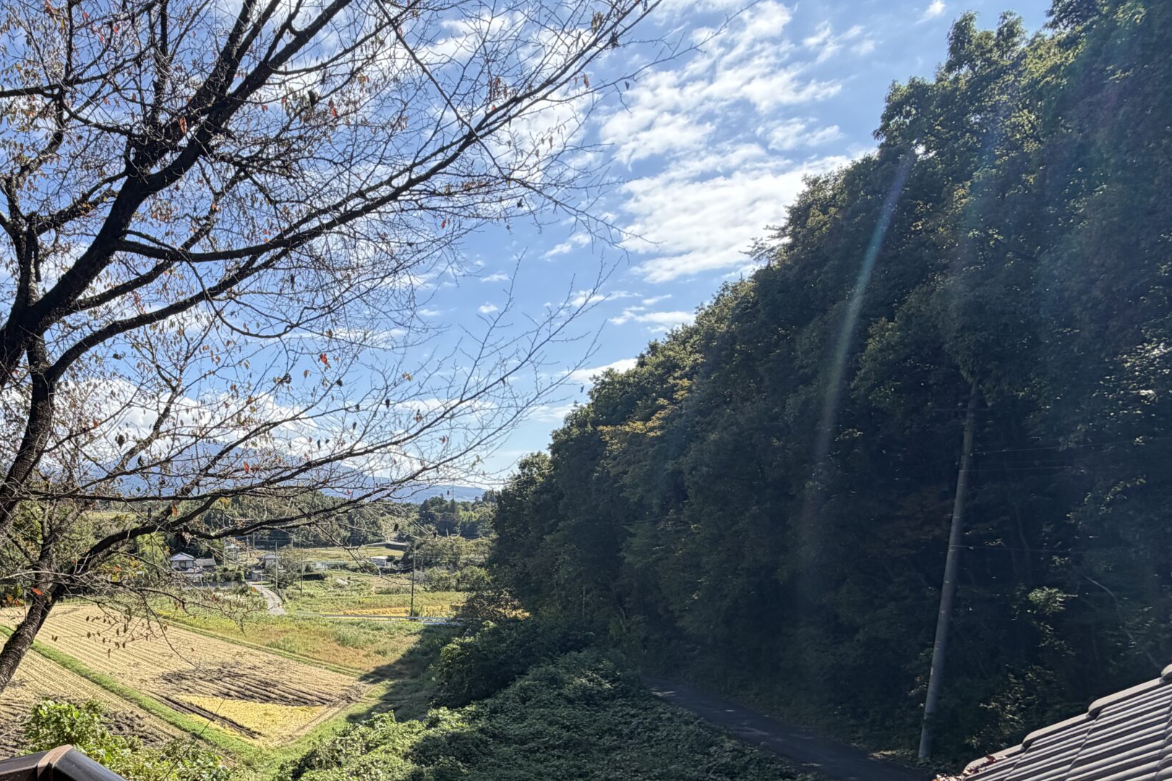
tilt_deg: -5.7
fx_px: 749
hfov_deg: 69.8
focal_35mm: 23
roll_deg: +0.7
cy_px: 592
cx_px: 262
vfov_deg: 52.5
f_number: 2.2
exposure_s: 1/770
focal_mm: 2.22
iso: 40
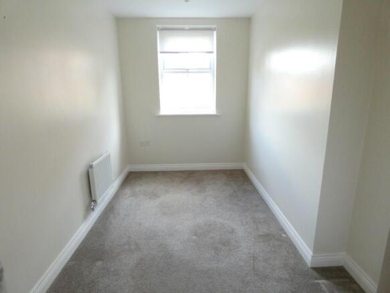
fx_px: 225
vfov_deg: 66.0
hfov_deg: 81.8
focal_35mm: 20
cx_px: 195
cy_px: 146
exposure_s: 1/60
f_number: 2.8
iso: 400
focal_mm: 3.6
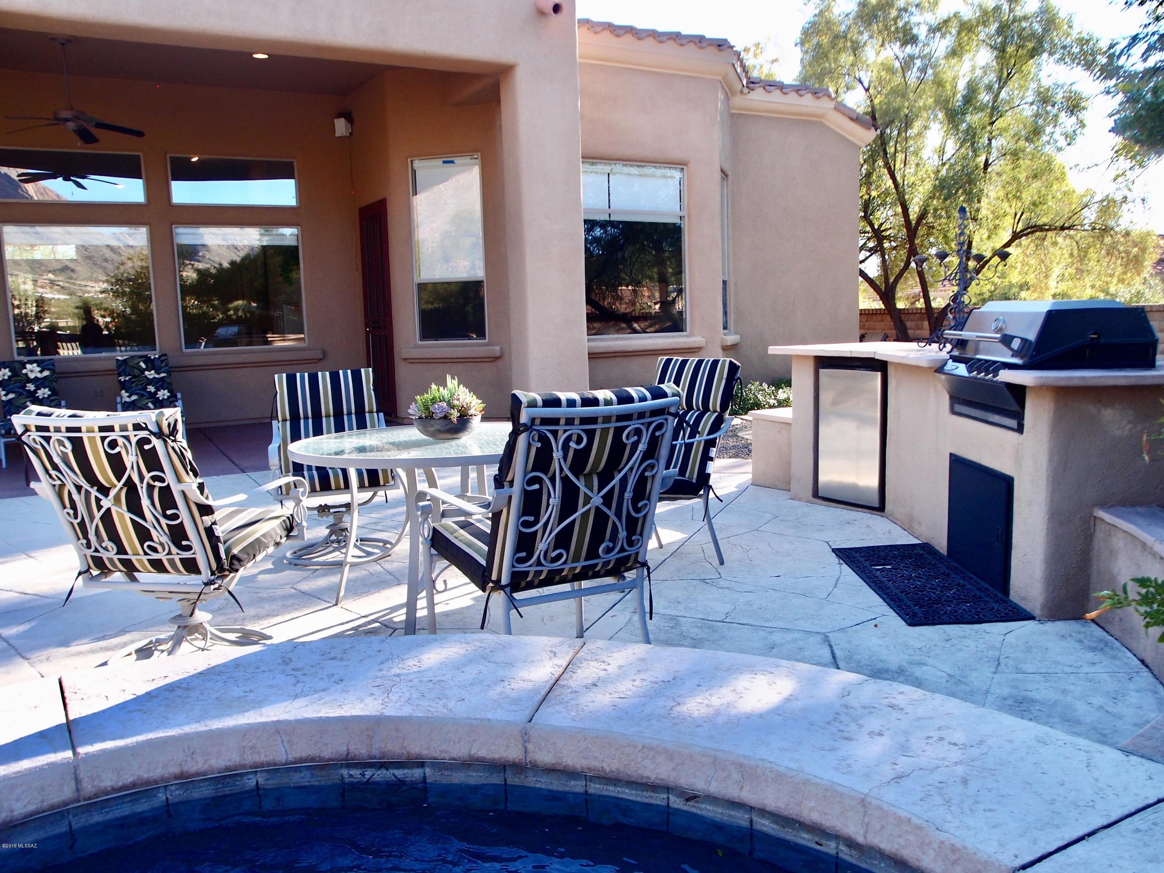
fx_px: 942
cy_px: 436
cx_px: 582
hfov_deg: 63.4
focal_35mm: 28
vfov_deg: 49.7
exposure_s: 1/250
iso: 100
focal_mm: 6
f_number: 2.5
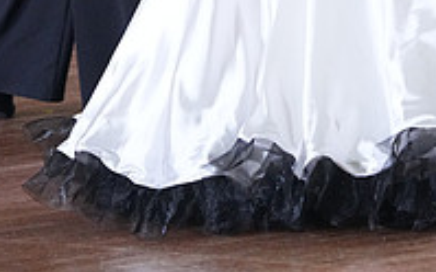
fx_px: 6257
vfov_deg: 2.5
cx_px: 393
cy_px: -320
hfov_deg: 4.0
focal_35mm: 527
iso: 6400
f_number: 4.5
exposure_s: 1/400
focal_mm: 177
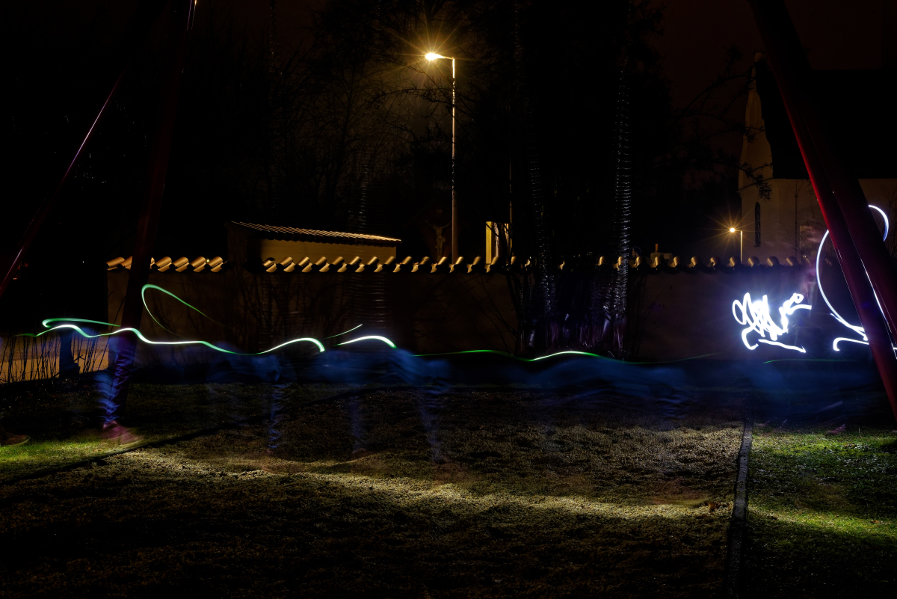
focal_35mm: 50
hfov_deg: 39.6
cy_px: 300
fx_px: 1246
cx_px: 448
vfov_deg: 27.0
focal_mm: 50
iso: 400
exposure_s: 10
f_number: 13
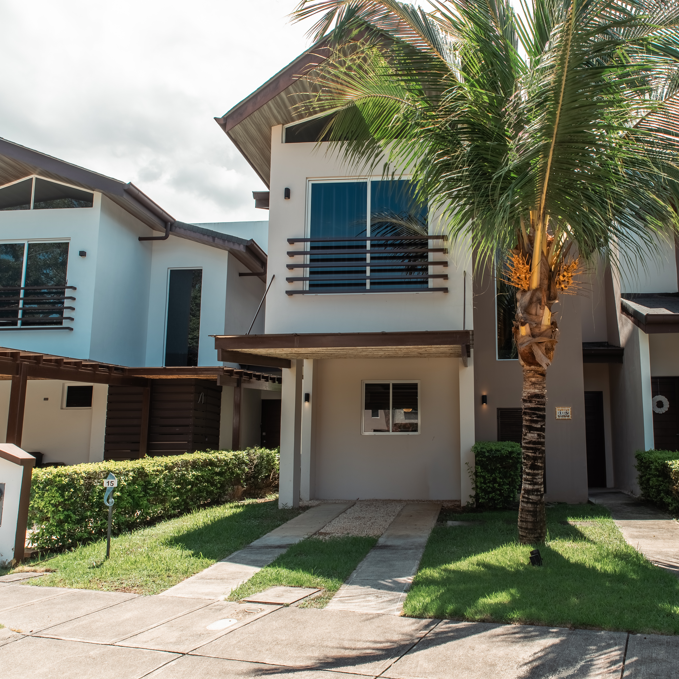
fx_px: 688
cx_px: 409
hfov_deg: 52.2
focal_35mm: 31
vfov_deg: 52.5
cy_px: 343
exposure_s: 1/2000
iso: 100
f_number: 9
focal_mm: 24
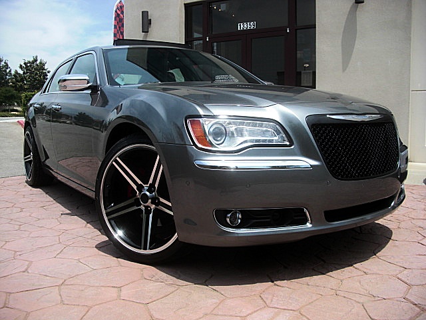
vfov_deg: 39.7
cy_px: 160
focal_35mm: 36
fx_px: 443
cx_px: 213
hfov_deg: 51.4
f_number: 2.8
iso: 50
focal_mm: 6.3
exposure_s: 1/800
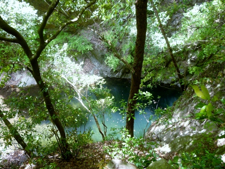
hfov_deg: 58.4
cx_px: 112
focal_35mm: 31
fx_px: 201
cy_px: 84
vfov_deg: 45.4
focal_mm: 5.6
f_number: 2.8
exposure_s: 1/60
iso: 200
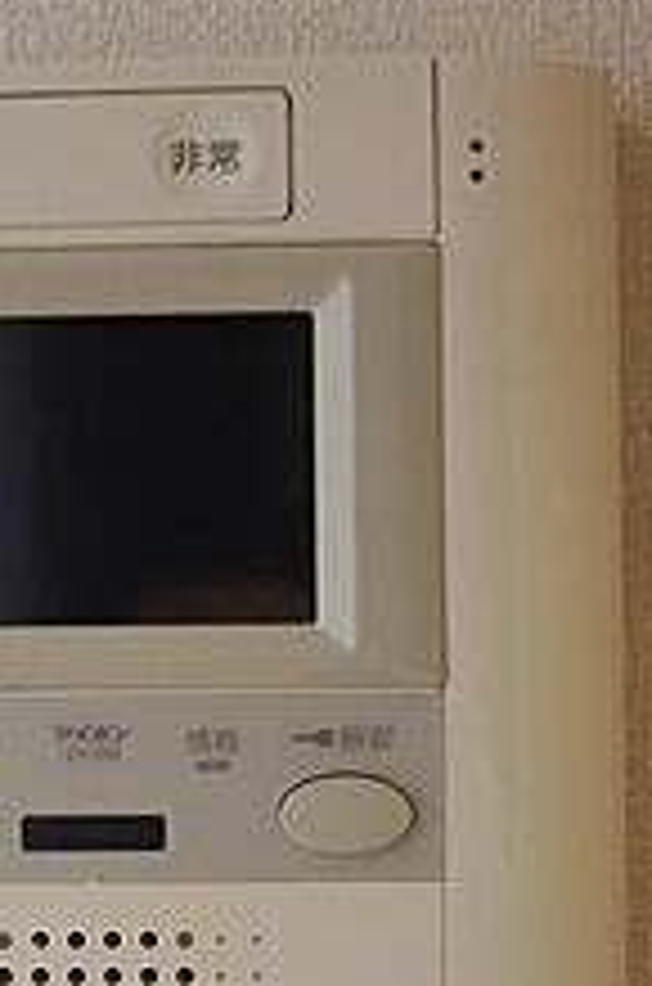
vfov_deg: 25.2
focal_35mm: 79
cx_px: 65
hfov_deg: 17.0
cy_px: 833
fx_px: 2156
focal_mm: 24
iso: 400
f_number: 4.5
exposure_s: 1/40
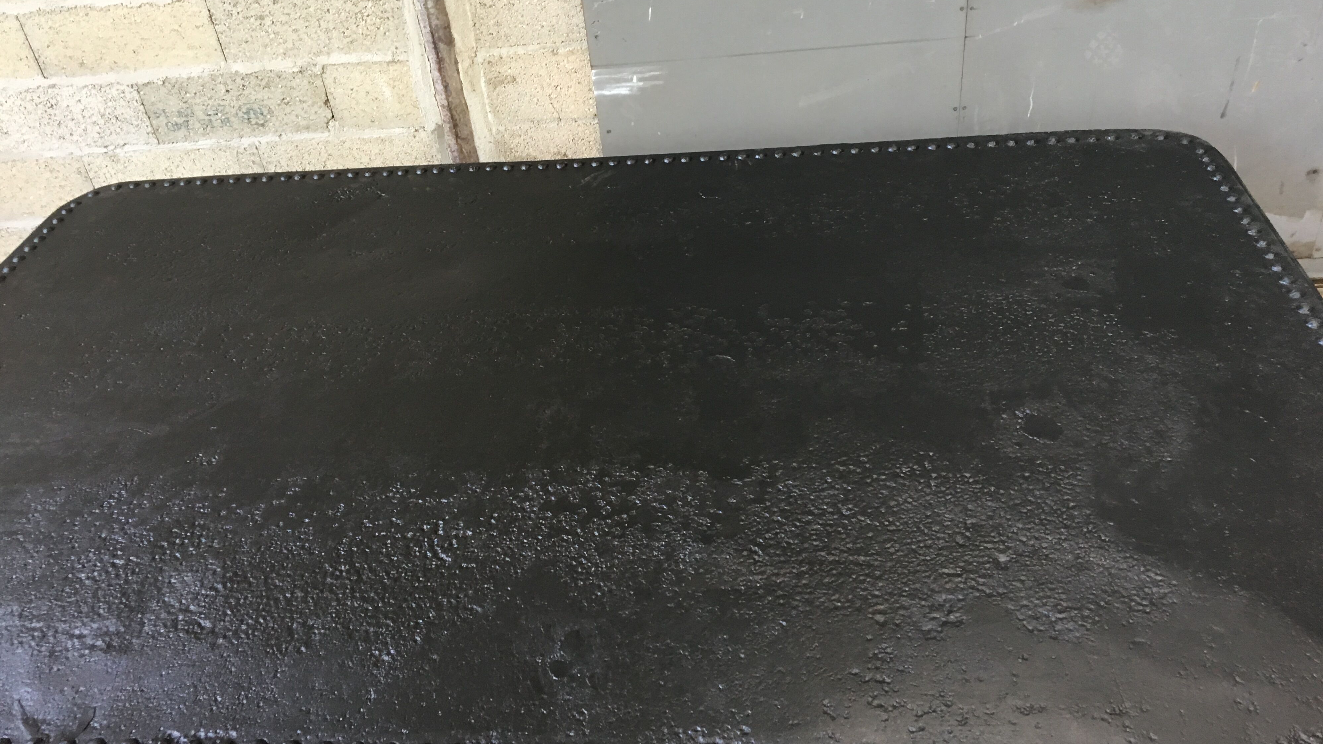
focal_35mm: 32
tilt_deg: -34.1
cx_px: 659
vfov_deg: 36.6
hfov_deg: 61.0
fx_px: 1123
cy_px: 339
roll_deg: +7.6
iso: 125
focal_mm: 4.15
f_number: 2.2
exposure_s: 1/33
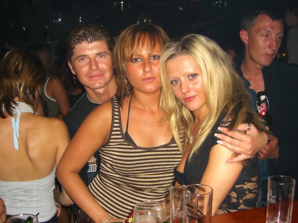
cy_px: 112
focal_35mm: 38
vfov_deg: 37.7
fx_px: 327
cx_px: 149
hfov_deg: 49.0
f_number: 2.8
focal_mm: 7.9
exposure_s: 1/60
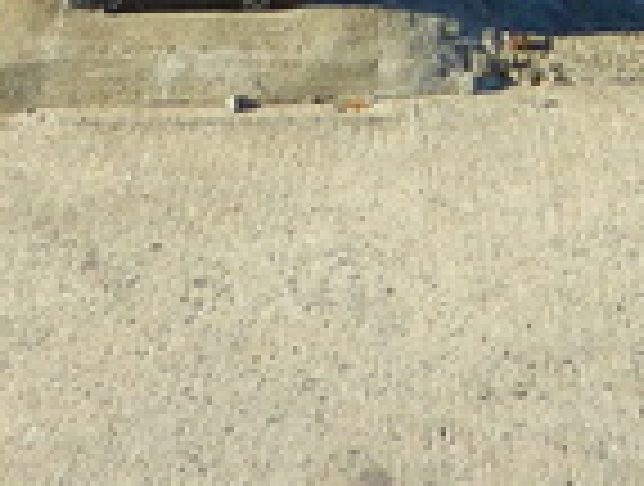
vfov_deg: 9.4
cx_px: 536
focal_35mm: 138
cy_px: -738
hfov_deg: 14.2
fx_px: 2574
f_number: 3.5
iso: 160
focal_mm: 4.5
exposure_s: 1/800
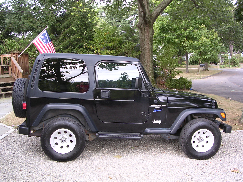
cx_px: 122
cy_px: 91
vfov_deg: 35.1
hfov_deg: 45.8
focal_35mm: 41
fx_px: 288
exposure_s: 1/39.9
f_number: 2.9
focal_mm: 6.2
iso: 100
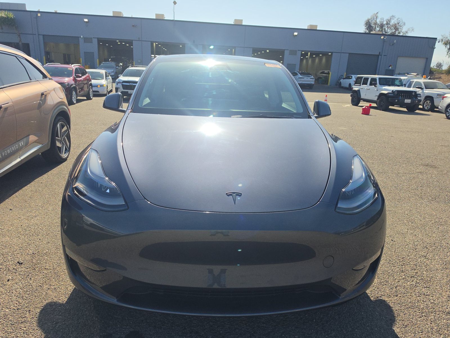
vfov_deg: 58.9
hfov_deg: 73.9
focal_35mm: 23
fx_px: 299
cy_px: 169
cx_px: 225
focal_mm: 6.5
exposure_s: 1/7940
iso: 57
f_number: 1.4
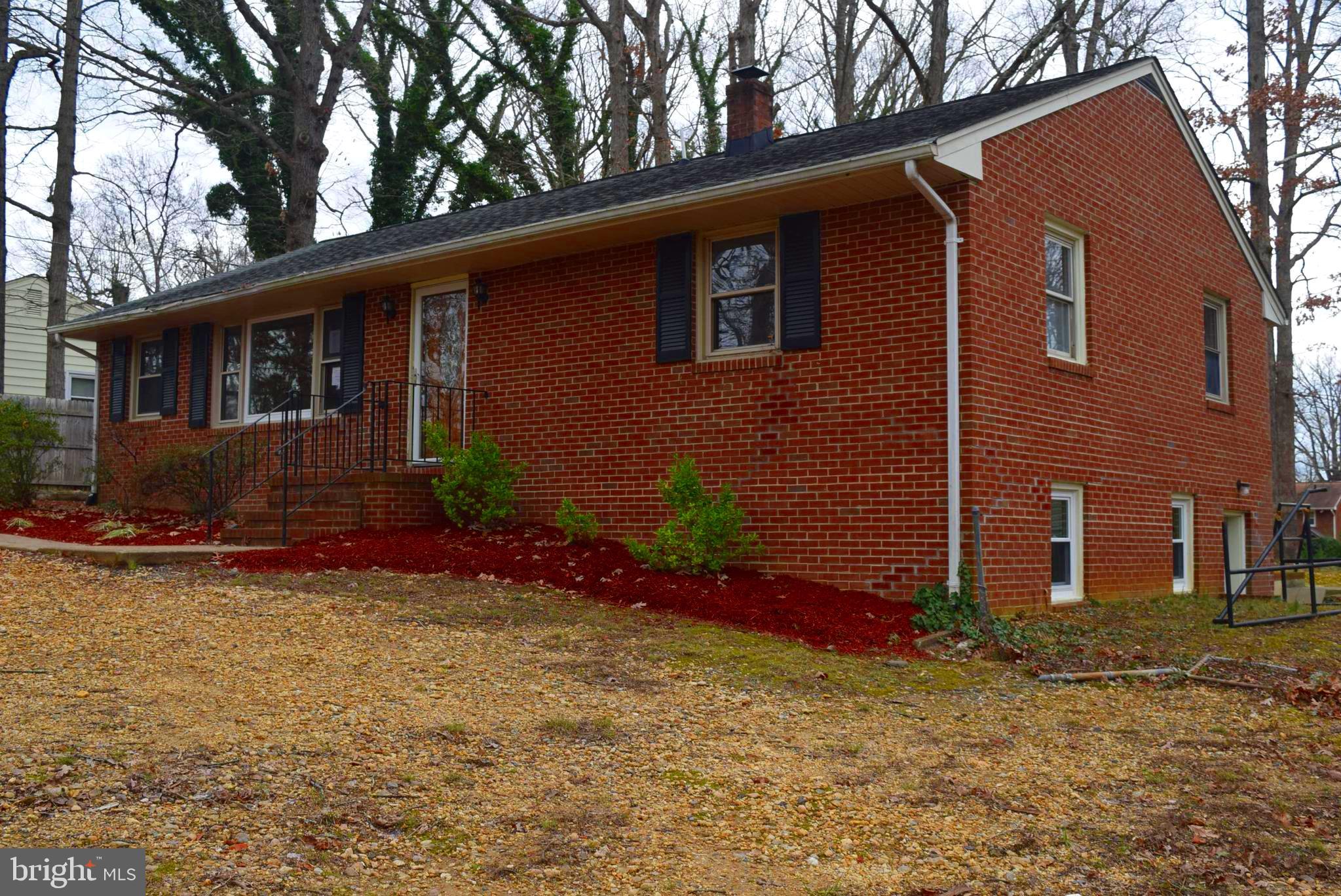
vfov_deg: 36.9
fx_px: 1342
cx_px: 670
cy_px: 448
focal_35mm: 36
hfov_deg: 53.1
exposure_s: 1/200
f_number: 7.1
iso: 400
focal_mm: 24
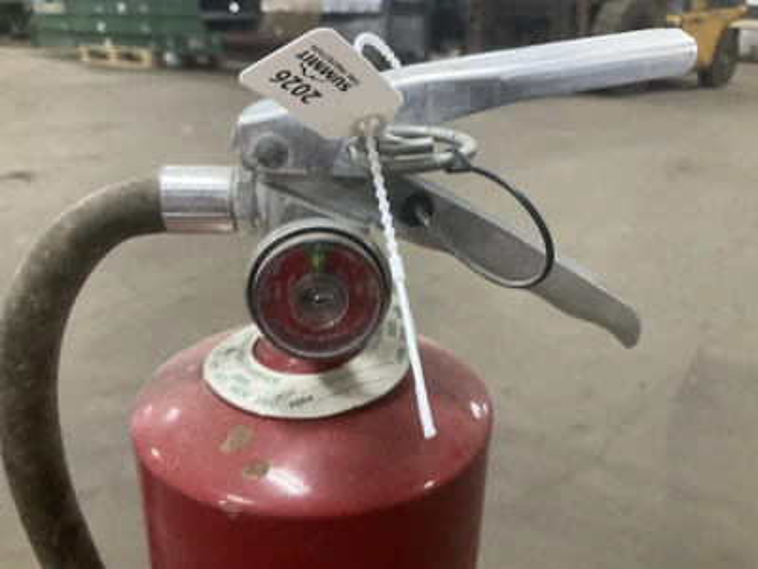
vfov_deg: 48.2
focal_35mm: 29
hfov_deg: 61.7
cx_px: 379
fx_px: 635
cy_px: 284
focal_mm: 3
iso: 250
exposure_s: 1/60
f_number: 1.8
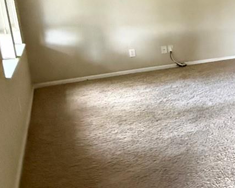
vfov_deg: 29.2
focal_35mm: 51
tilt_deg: -9.5
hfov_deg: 25.2
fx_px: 355
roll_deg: +0.0
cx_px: 373
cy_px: 45
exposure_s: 1/60
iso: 1250
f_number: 2.2
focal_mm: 2.22
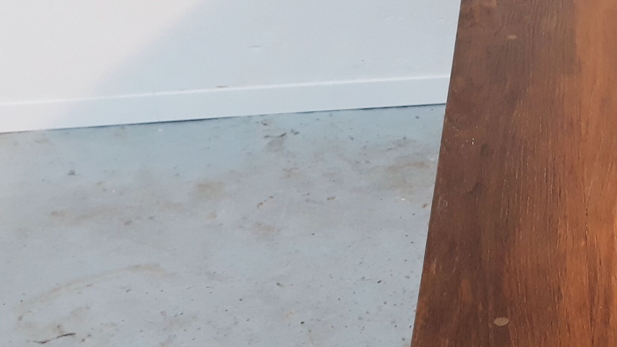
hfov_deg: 25.4
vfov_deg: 16.3
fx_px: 1211
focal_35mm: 74
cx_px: 757
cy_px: 224
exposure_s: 1/33
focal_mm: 3.71
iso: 80
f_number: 1.7
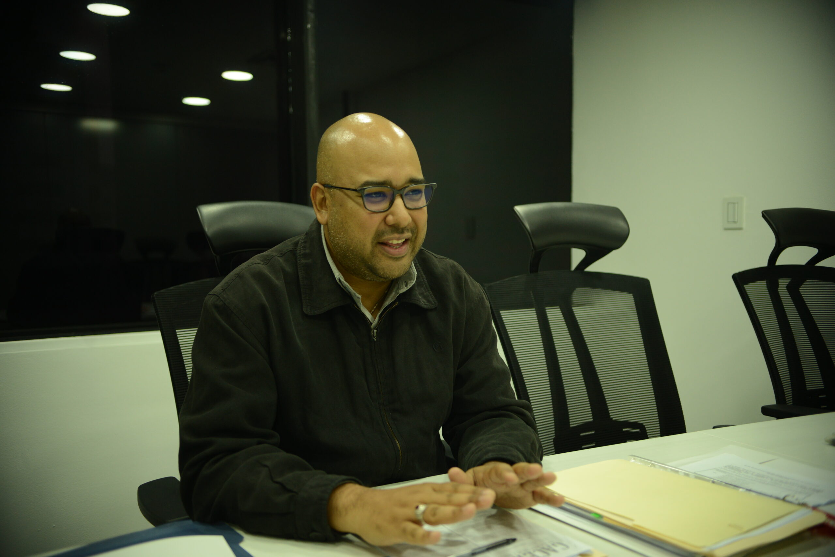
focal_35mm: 35
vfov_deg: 37.9
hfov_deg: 54.4
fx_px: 812
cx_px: 418
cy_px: 278
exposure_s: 1/250
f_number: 2.8
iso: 1000
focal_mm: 35
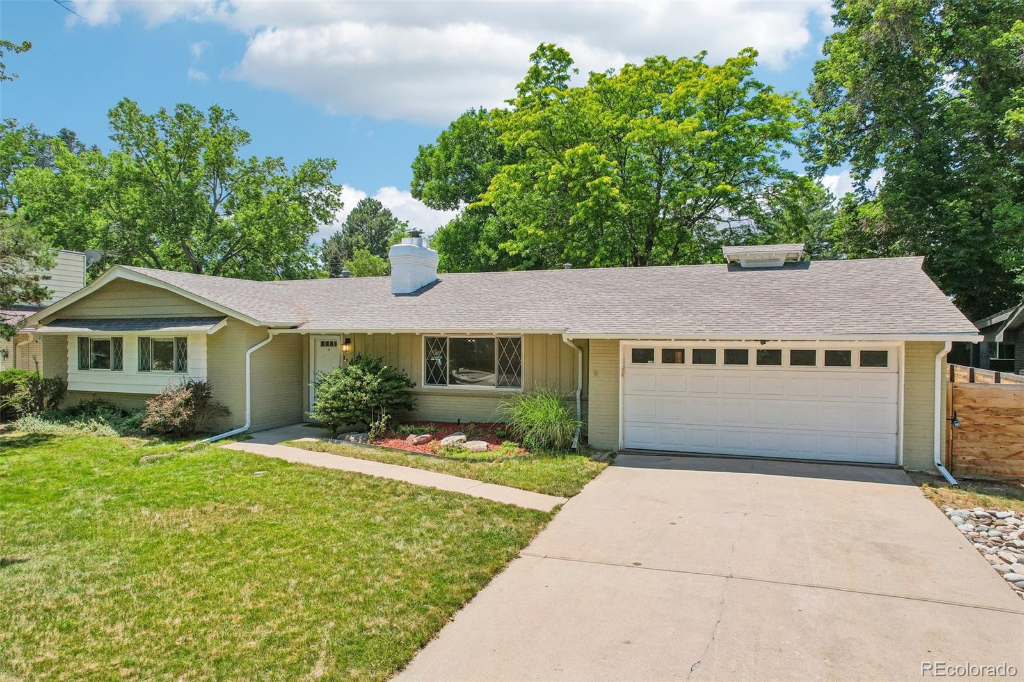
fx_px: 626
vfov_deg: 57.2
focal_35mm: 22
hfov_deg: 78.6
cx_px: 512
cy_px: 341
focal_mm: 8.4
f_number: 2.8
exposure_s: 1/2000
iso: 100
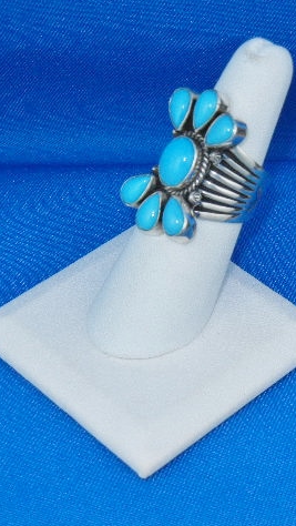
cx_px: 220
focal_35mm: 100
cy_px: 262
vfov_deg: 21.4
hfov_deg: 12.1
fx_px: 1394
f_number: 4.1
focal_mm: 12.2
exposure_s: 1/30
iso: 200
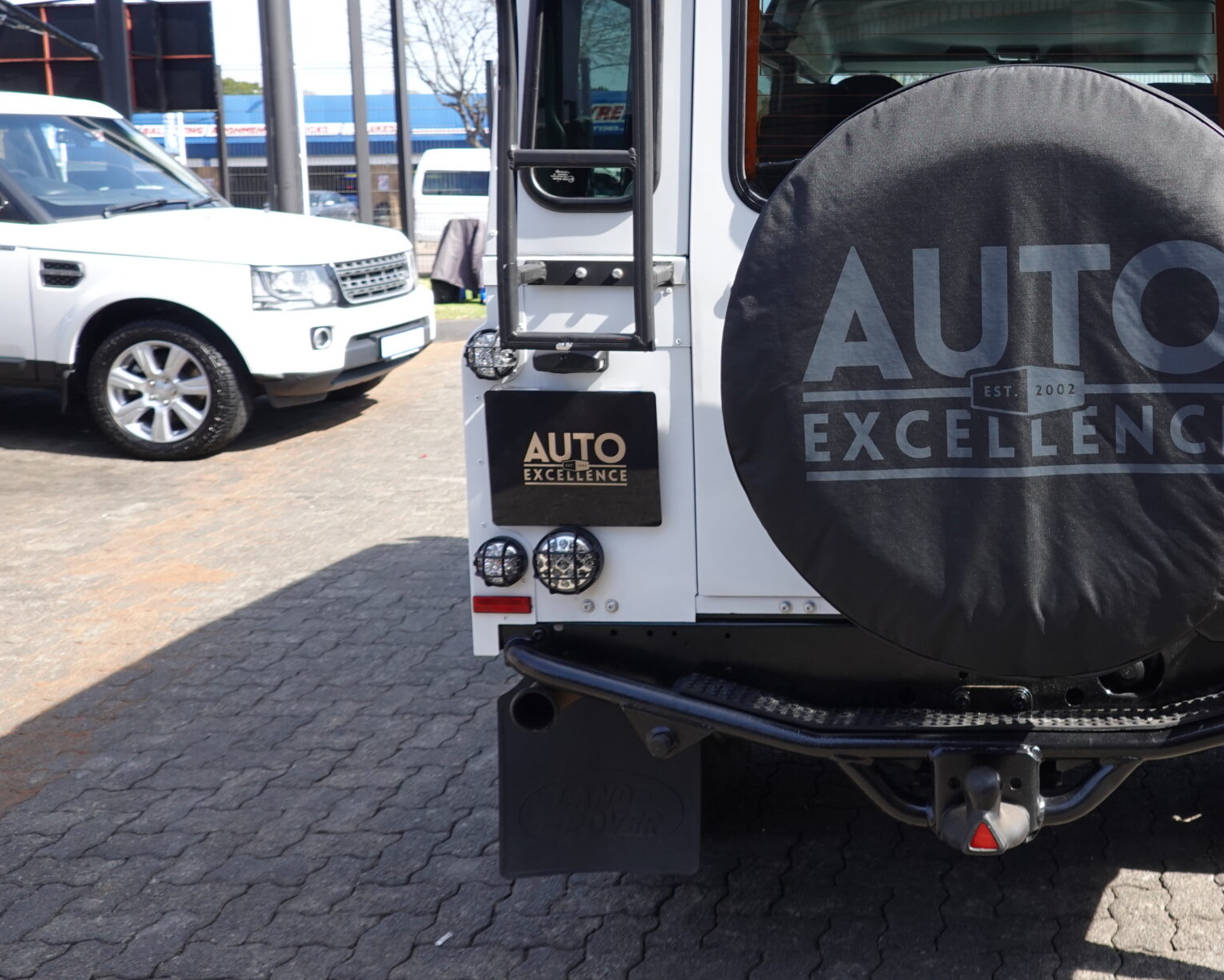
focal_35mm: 38
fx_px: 1377
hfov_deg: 45.0
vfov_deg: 38.8
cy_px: 352
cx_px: 1017
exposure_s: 1/320
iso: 125
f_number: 2.8
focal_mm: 9
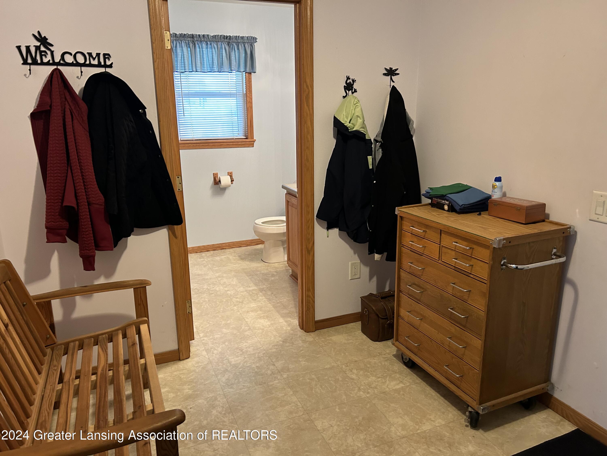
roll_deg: +2.4
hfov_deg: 67.3
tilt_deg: -14.3
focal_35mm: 26
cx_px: 304
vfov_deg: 53.1
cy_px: 228
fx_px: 456
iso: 250
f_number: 1.5
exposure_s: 1/60
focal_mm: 5.7
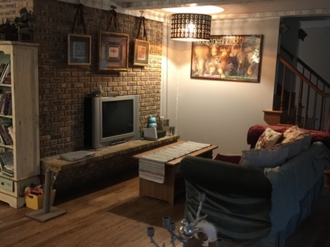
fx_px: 276
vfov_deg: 48.2
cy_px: 124
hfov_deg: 61.7
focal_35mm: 29
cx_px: 165
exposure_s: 1/8
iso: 125
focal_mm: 4.15
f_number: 2.2
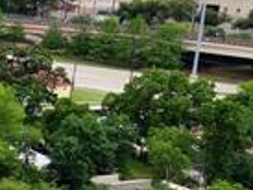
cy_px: 312
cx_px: -310
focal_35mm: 179
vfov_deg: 8.1
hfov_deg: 9.9
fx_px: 1309
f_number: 1.8
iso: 100
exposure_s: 1/725
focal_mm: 8.67
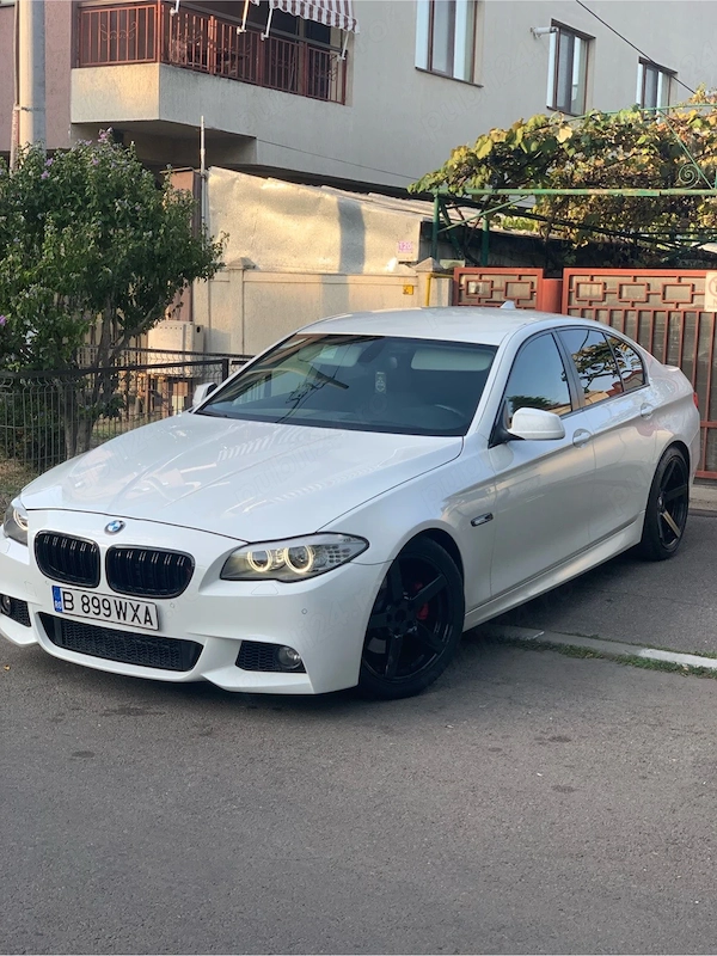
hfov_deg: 28.0
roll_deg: -2.1
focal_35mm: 52
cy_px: 478
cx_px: 358
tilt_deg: -6.6
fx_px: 1436
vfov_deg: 36.8
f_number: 2.4
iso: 16
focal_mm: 6
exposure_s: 1/165
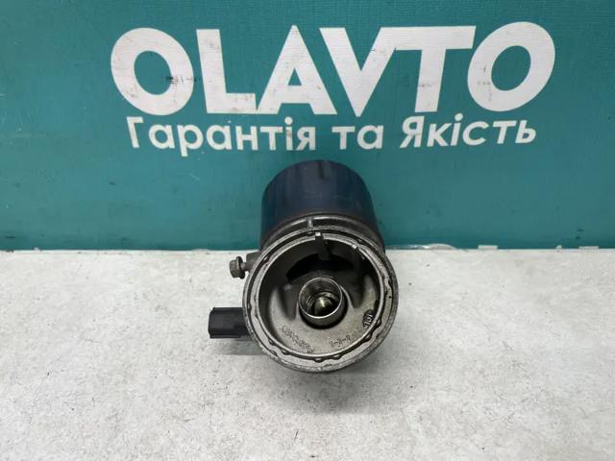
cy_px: 230
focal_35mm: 26
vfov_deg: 53.1
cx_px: 308
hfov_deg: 67.3
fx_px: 462
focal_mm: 4.2
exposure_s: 1/100
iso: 100
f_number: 1.6
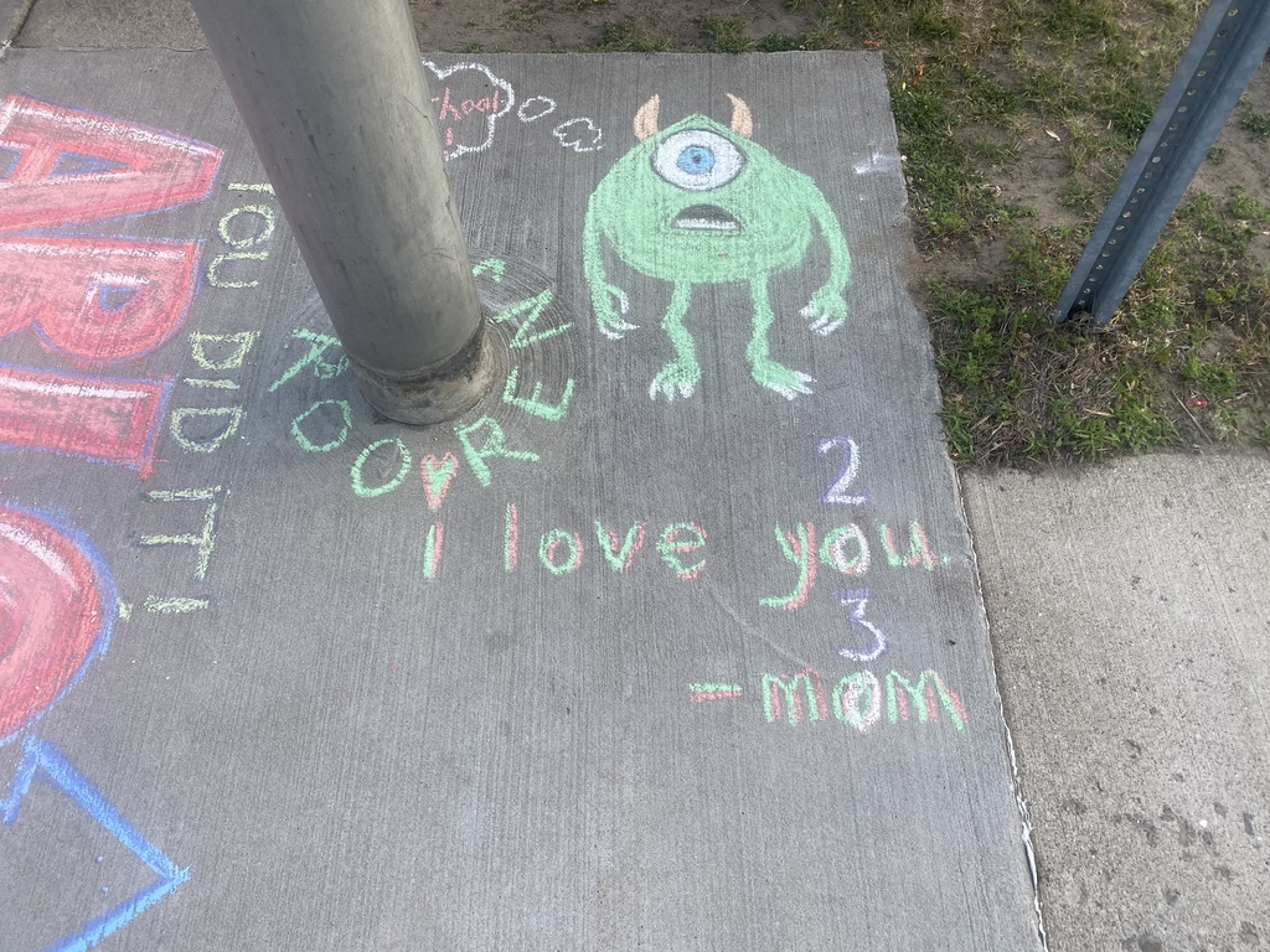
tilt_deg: -59.0
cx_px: 635
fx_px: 954
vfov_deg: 53.1
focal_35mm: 26
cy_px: 476
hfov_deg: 67.3
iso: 32
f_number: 1.8
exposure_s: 1/666
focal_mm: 4.25
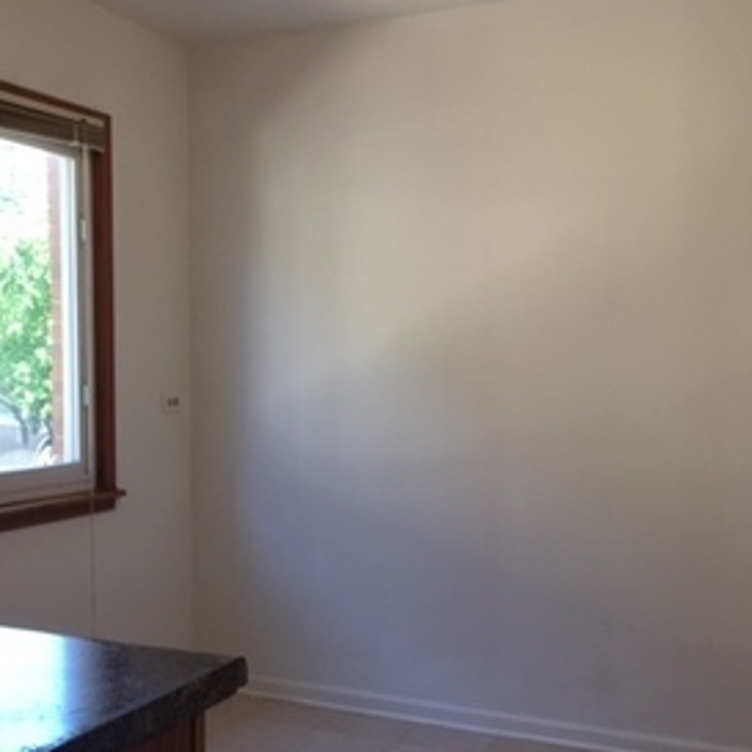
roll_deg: +0.2
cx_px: 314
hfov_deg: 37.5
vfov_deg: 37.3
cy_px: 479
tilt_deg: -3.9
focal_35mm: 45
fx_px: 1106
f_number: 2.2
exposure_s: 1/60
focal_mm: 4.15
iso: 40
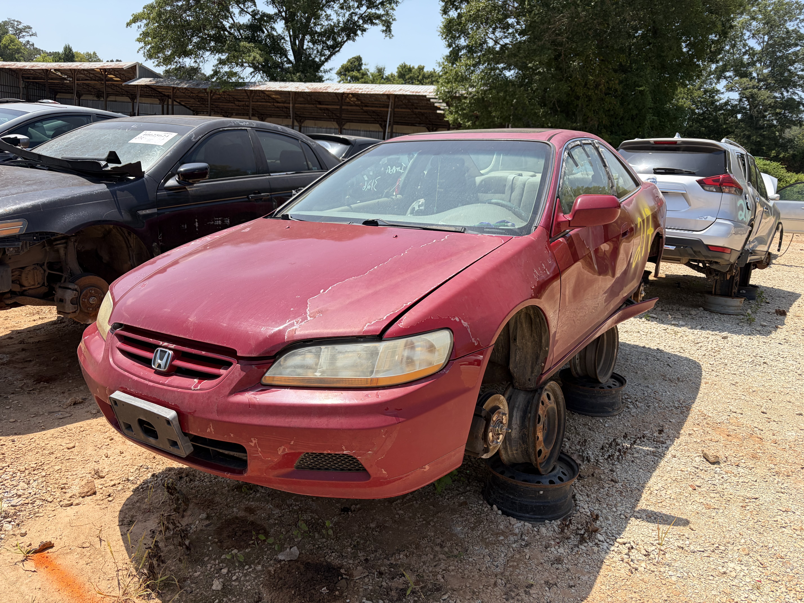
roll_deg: -4.3
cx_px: 402
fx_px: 604
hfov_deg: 67.3
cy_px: 302
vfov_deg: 53.1
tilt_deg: -13.8
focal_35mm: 26
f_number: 1.6
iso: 50
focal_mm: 5.96
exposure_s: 1/2639
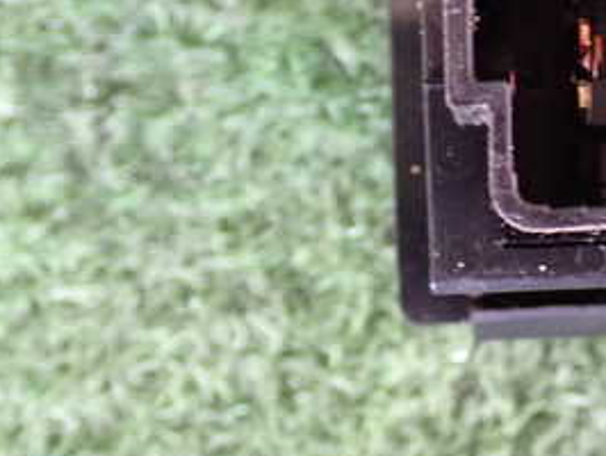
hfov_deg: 18.2
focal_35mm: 106
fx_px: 1857
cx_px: 565
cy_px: 109
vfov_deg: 13.9
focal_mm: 8.4
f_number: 3.1
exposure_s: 1/30
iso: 800
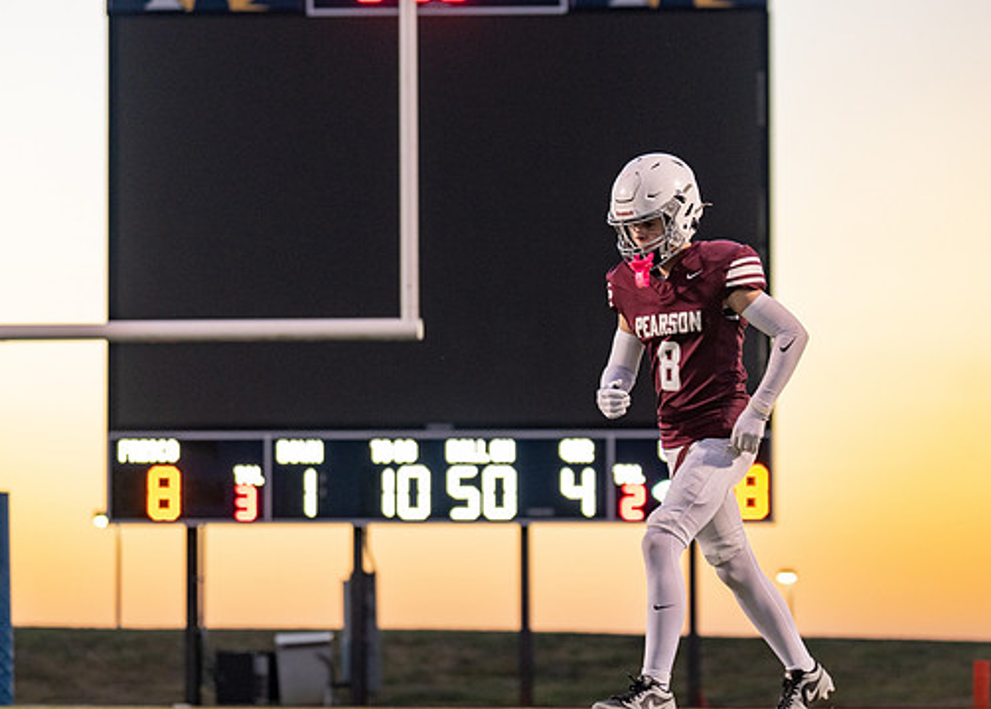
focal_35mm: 150
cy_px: 418
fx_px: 4223
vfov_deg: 9.6
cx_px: 582
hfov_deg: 13.4
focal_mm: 99
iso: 800
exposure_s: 1/500
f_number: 2.8
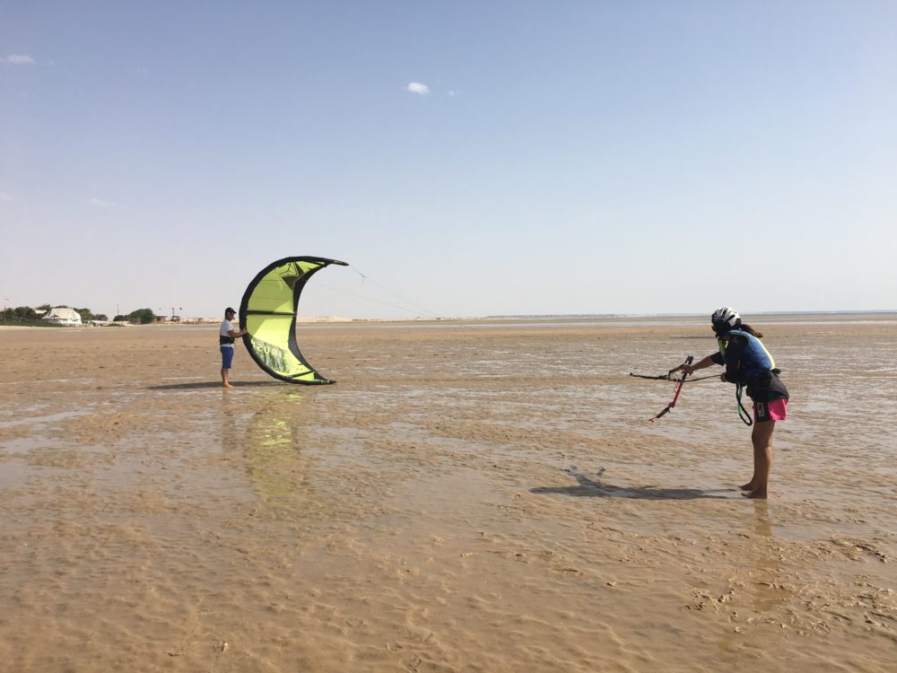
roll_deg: +0.8
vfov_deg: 48.2
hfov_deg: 61.7
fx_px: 751
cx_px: 448
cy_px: 336
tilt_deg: -1.5
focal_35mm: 29
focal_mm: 4.15
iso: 25
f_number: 2.2
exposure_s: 1/2747
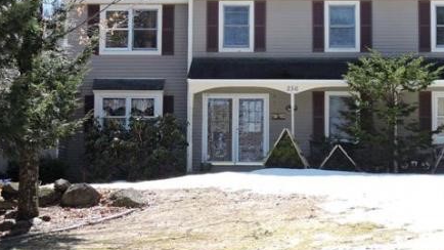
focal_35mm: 102
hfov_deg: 20.9
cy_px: 94
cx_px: 259
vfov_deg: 11.9
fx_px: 1201
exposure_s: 1/320
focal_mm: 12.5
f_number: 3.9
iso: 100
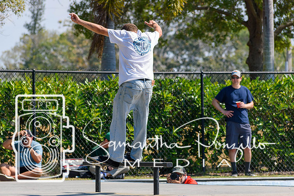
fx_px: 2022
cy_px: 98
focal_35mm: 248
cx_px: 147
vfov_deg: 5.6
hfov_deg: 8.3
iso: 400
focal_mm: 165
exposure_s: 1/2000
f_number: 5.6
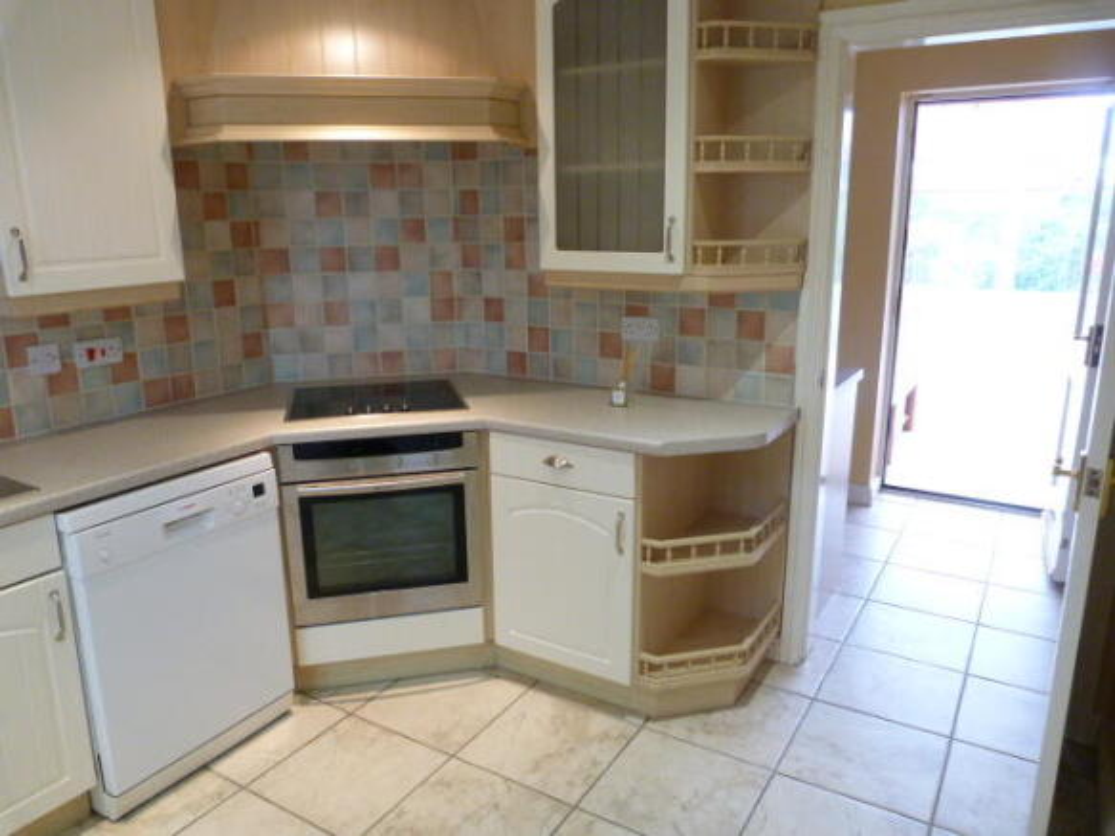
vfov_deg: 54.9
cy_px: 418
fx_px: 805
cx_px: 558
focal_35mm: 25
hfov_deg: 69.4
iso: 400
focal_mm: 4.5
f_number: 2.8
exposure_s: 1/50
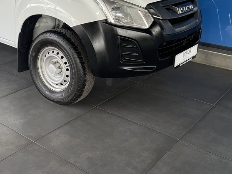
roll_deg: +0.2
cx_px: 56
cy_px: 23
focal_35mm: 46
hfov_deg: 40.0
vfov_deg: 30.3
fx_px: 308
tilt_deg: -13.5
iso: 80
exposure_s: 1/121
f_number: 1.6
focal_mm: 5.1
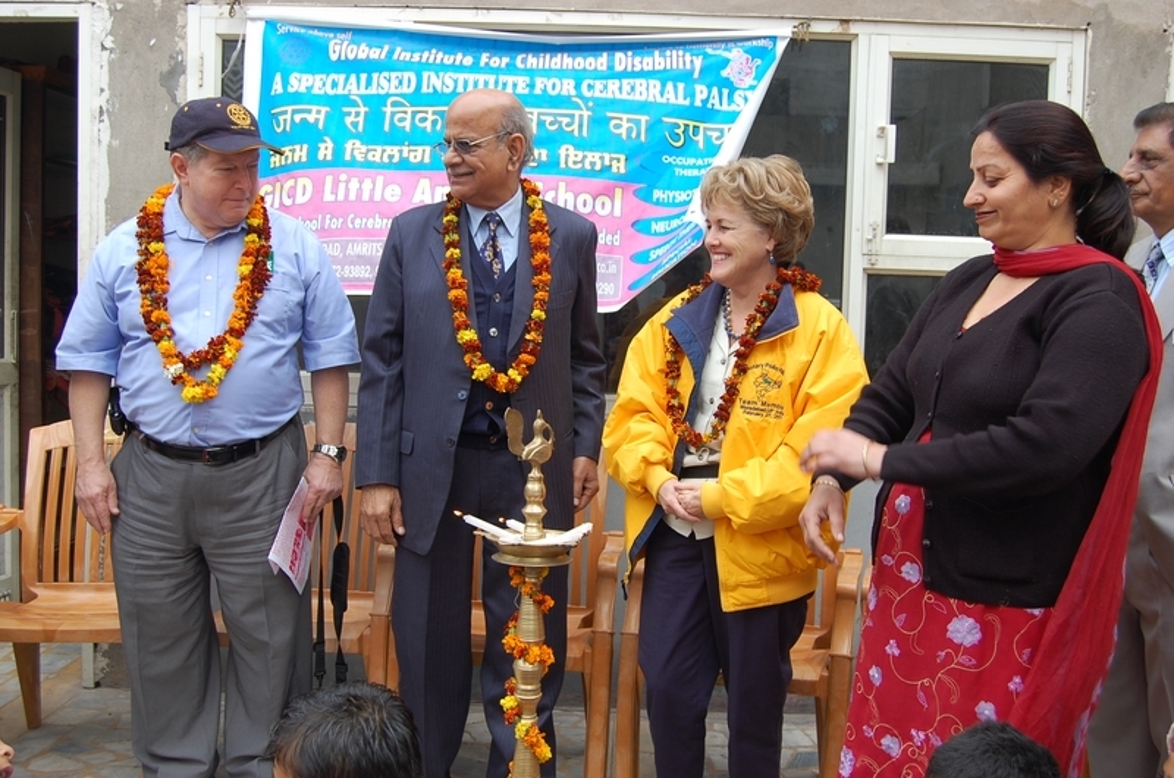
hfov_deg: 53.2
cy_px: 389
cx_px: 587
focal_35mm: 36
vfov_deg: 36.7
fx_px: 1172
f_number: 5.6
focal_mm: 24
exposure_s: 1/125
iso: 200
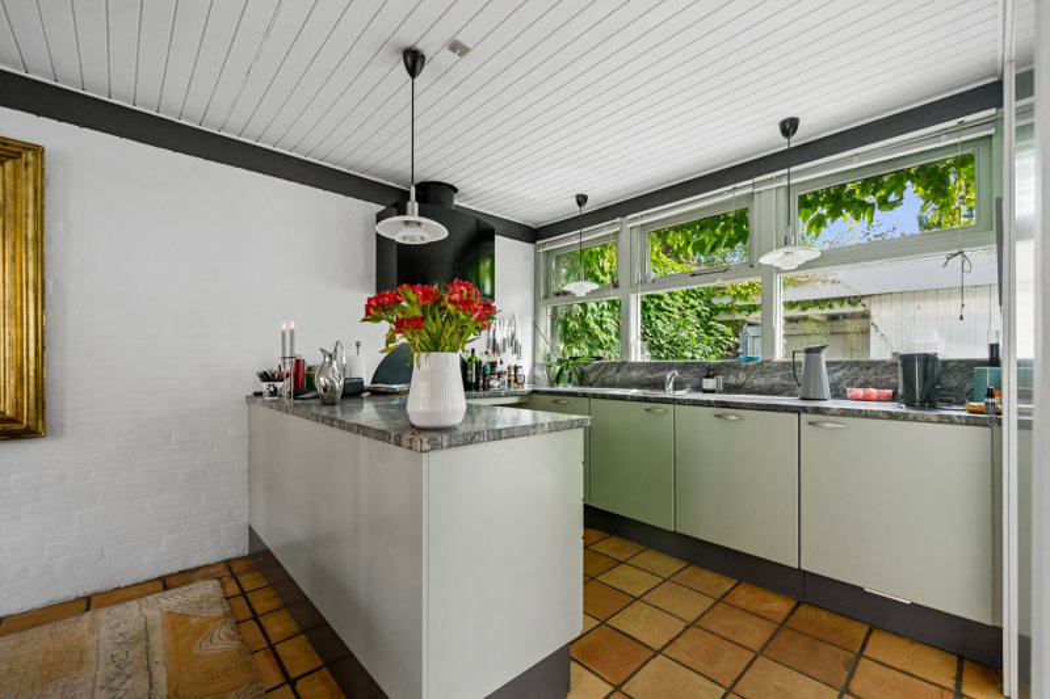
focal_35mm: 14
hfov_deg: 104.3
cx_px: 525
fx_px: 408
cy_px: 350
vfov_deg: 81.2
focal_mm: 14
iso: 800
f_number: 5.6
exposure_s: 1/400
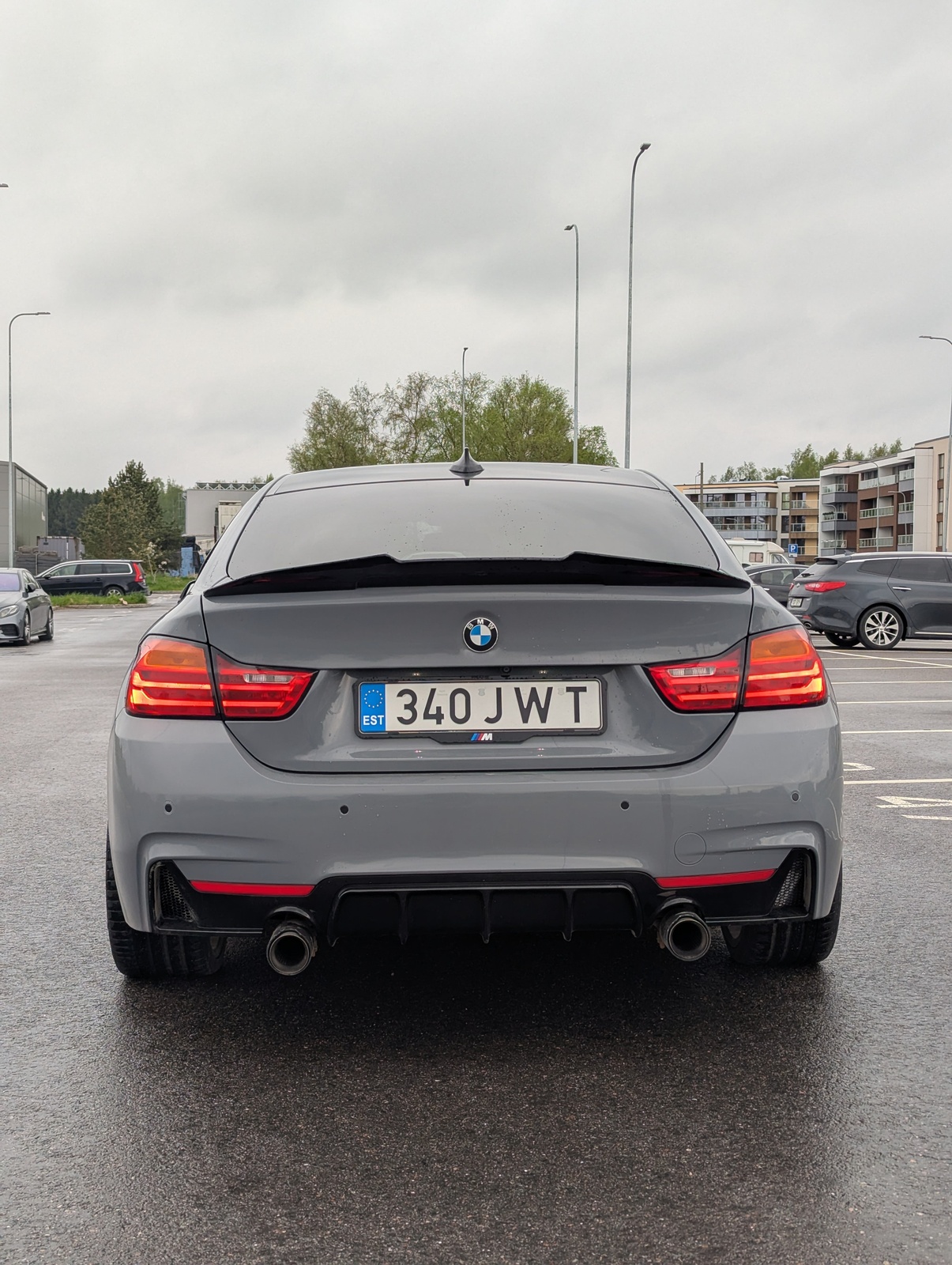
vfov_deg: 39.6
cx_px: 476
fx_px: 1755
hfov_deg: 30.3
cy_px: 632
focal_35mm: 48
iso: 46
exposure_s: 1/284
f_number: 1.85
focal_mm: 6.81
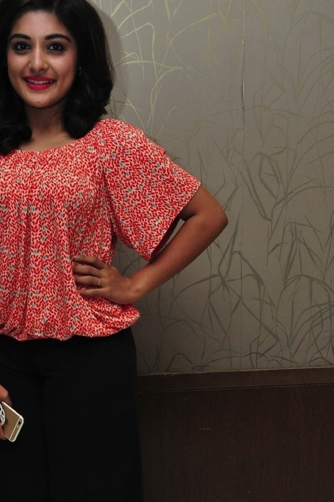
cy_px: 346
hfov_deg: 26.1
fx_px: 710
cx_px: 82
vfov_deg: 38.3
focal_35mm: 51
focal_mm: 22
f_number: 8
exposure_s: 1/125
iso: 1250
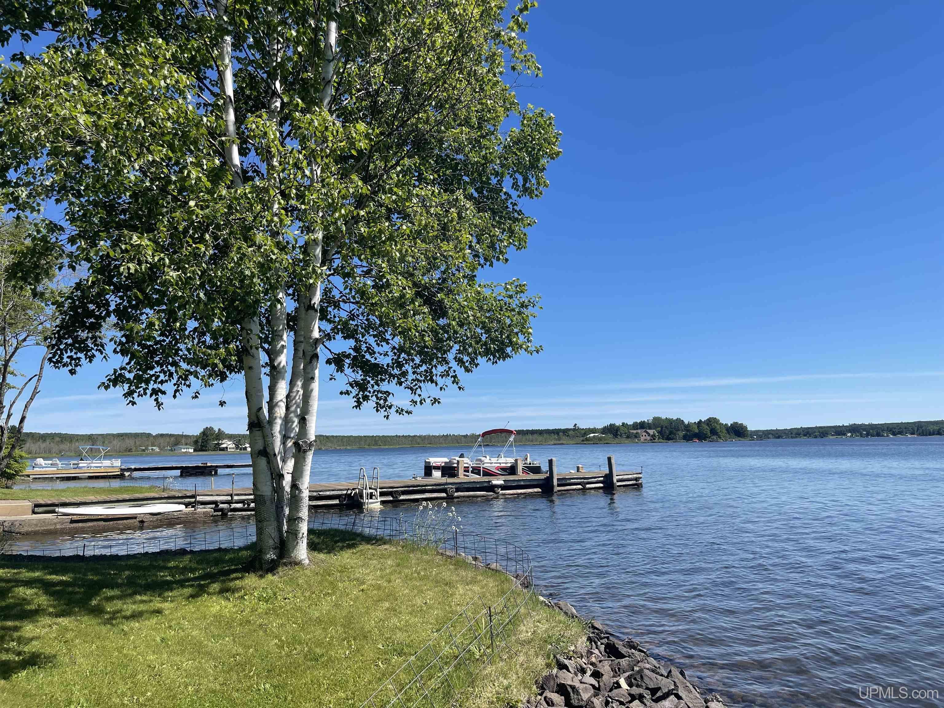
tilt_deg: +8.5
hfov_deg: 69.4
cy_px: 354
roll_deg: +1.3
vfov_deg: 54.9
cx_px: 472
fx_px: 682
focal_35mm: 25
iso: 32
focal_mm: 5.1
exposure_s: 1/3257
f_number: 1.6
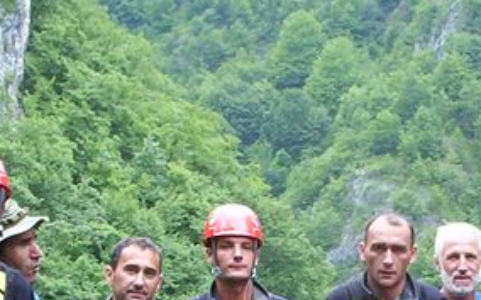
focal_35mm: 113
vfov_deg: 11.1
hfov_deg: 18.1
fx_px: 1480
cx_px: 444
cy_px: 447
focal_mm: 4.99
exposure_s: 1/60.8
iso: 100
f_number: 4.5
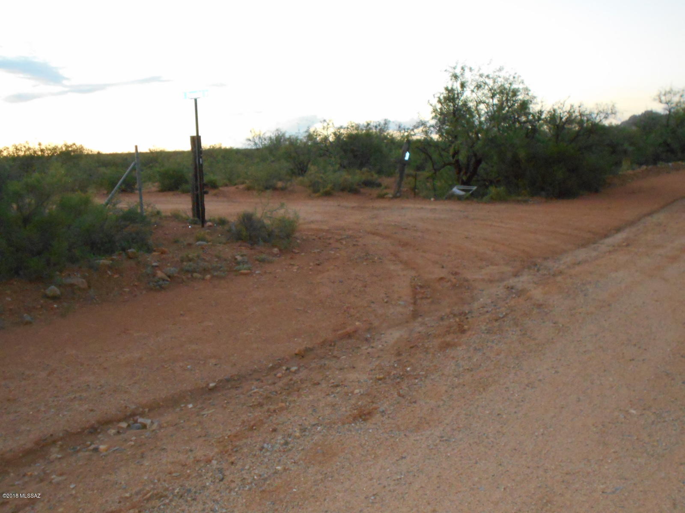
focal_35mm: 37
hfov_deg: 50.1
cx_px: 342
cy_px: 256
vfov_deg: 38.7
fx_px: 732
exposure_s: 1/30
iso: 640
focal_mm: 6.7
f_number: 3.9
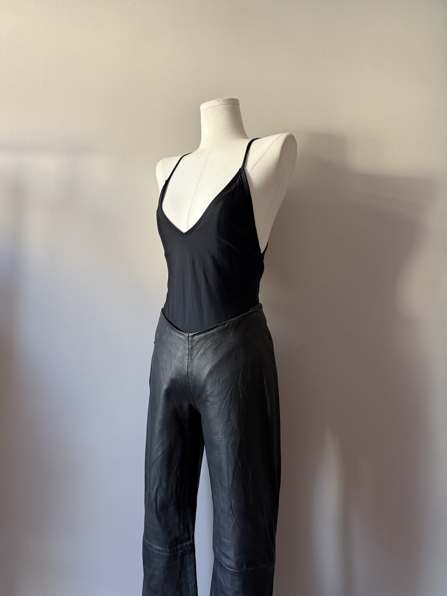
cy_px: 298
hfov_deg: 56.8
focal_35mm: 24
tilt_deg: +1.1
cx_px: 224
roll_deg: -1.0
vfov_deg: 71.6
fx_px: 413
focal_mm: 6.76
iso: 400
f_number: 1.78
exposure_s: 1/60
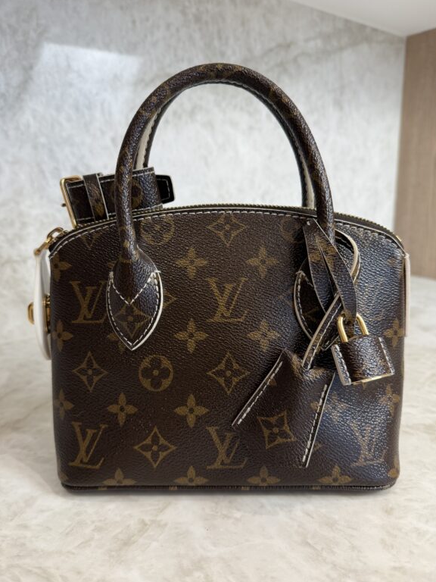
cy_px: 296
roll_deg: +0.5
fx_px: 420
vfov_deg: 69.4
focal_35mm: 25
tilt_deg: -14.4
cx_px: 214
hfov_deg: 54.9
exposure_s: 1/120
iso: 200
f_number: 1.78
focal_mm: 6.76
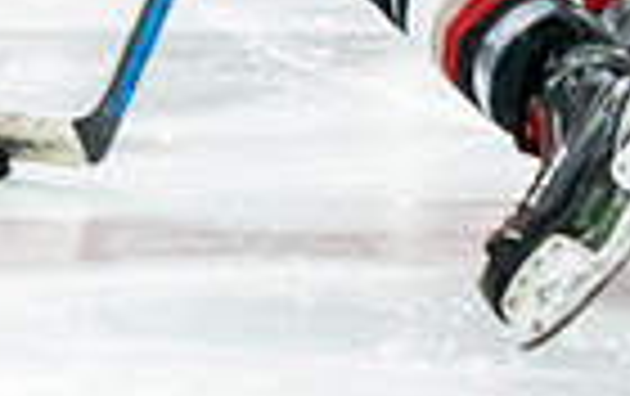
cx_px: 1436
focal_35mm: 807
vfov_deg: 1.6
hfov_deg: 2.6
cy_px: -665
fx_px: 13878
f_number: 2.8
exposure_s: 1/640
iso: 2500
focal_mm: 135
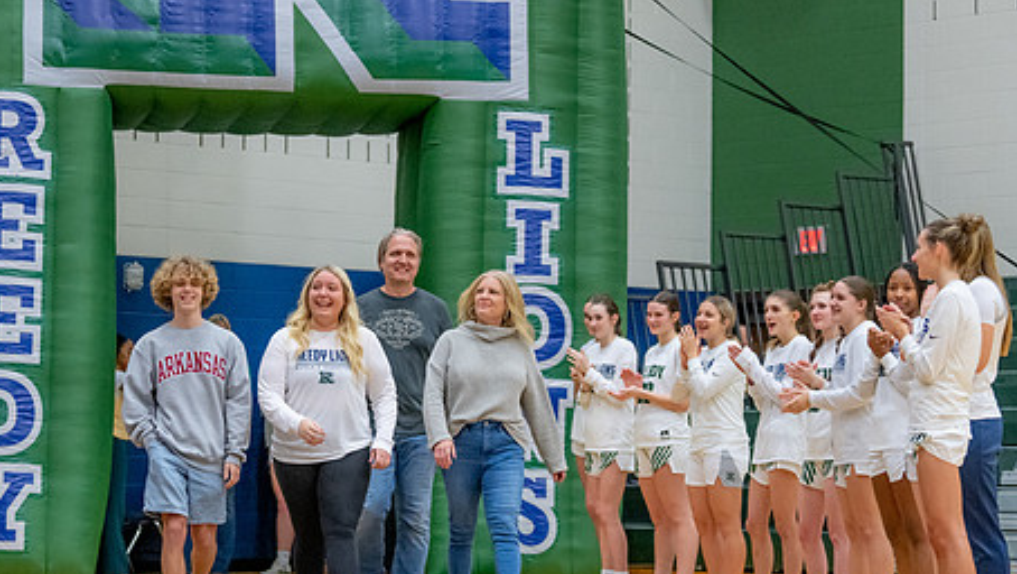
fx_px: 3103
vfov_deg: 10.5
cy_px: 393
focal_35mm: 115
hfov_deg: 18.5
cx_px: 317
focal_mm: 70
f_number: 2.8
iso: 2500
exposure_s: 1/400
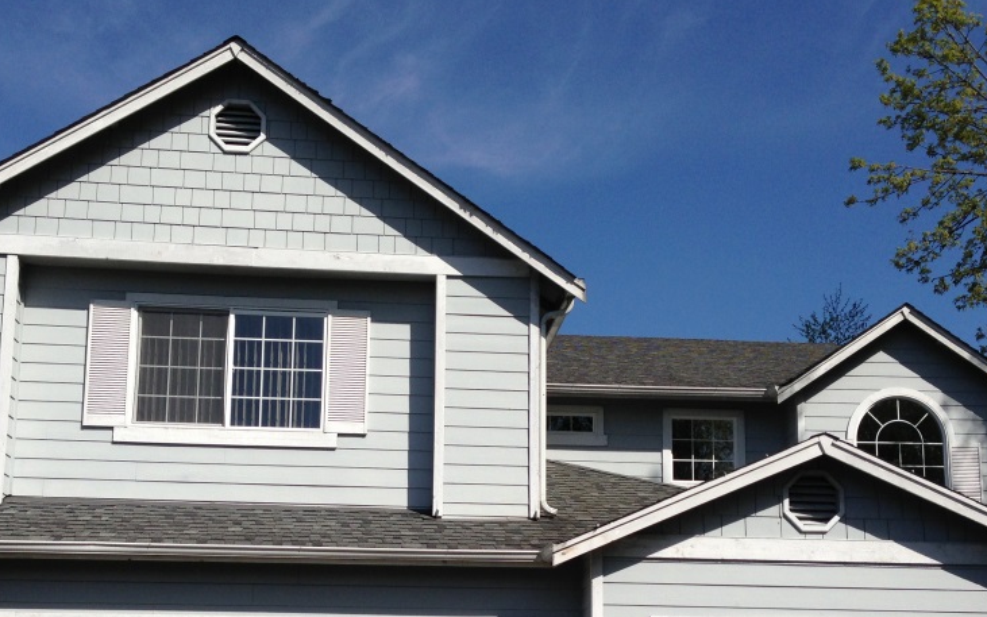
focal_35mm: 49
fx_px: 1318
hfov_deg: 41.0
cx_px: 463
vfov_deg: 25.8
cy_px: 505
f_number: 2.4
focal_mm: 4.13
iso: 50
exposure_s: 1/2584
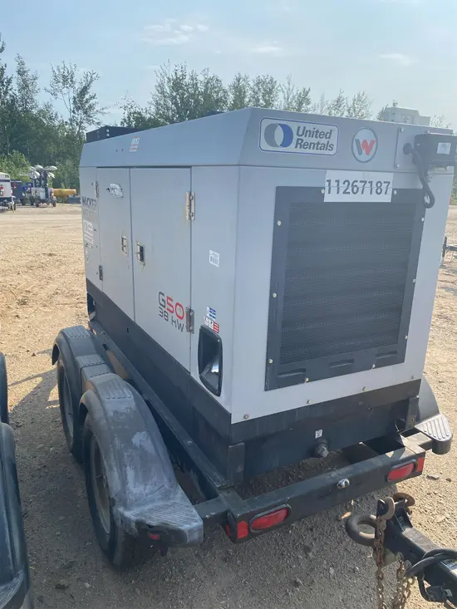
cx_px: 228
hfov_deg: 53.1
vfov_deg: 67.3
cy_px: 304
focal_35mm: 26
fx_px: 458
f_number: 1.8
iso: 32
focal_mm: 4.25
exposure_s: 1/2028
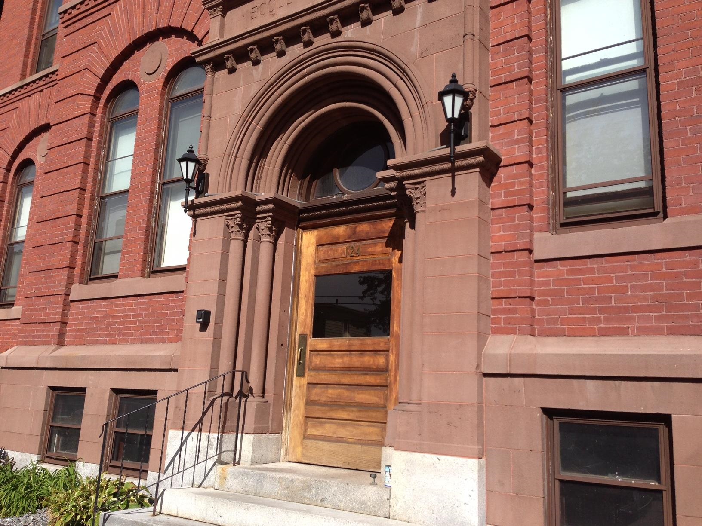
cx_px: 351
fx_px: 669
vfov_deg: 42.9
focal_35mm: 33
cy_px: 263
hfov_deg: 55.4
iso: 50
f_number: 2.4
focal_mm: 4.13
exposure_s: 1/1495
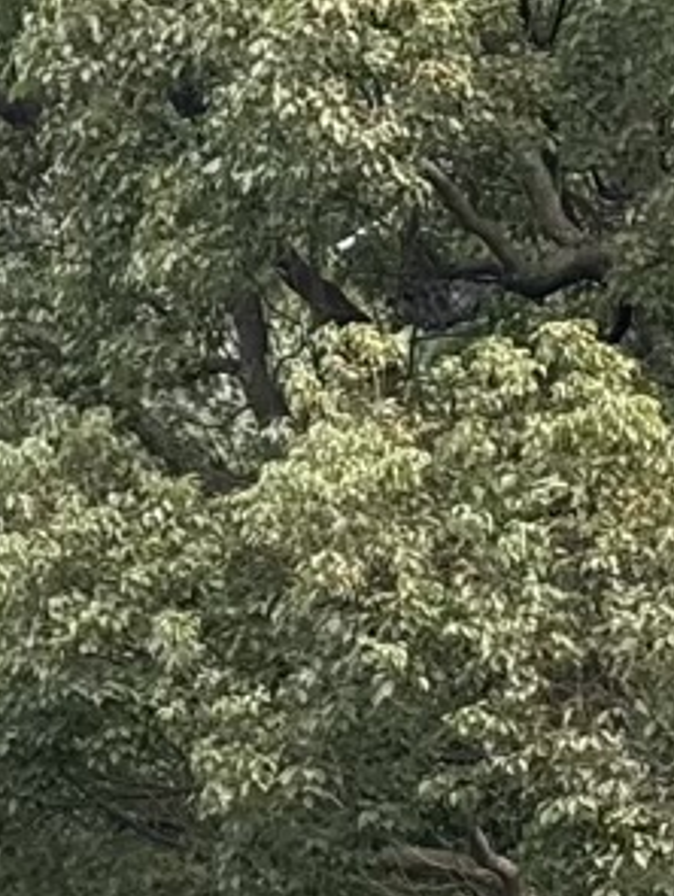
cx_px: -1545
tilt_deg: +10.7
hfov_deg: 5.2
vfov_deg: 7.3
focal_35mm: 264
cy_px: 1690
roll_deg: +0.5
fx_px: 6839
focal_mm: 5.96
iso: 32
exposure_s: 1/574
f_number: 1.6
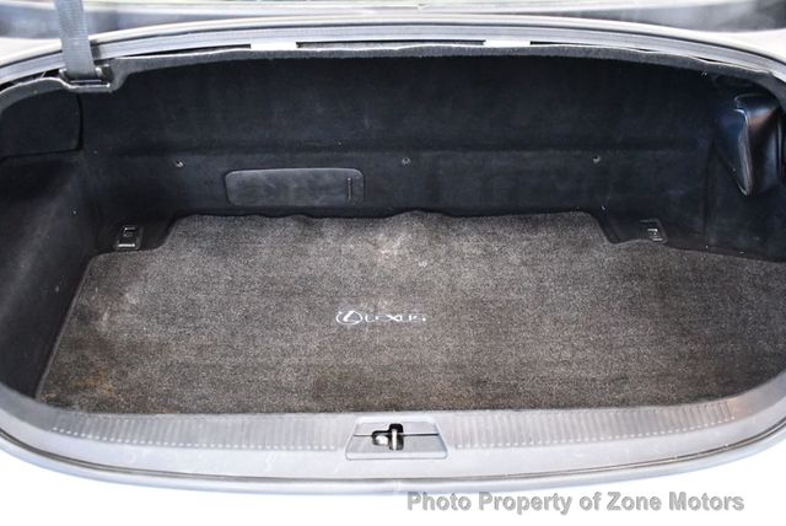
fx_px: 787
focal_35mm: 36
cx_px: 393
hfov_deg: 53.1
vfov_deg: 36.9
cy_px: 263
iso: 6400
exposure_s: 1/60
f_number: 3.5
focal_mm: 18
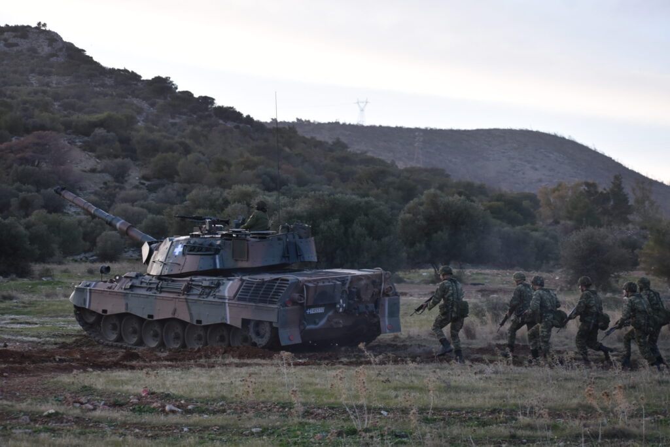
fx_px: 1954
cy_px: 224
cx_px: 335
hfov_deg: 19.5
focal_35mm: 105
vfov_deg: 13.0
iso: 450
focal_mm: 70
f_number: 4.5
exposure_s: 1/250
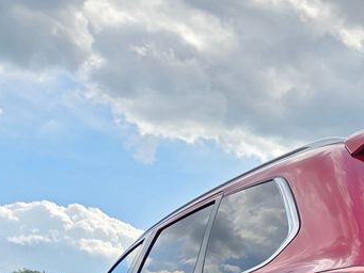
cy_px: 374
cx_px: 416
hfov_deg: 25.7
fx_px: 726
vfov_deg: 19.3
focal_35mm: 69
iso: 80
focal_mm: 5.4
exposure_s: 1/4559
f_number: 1.8
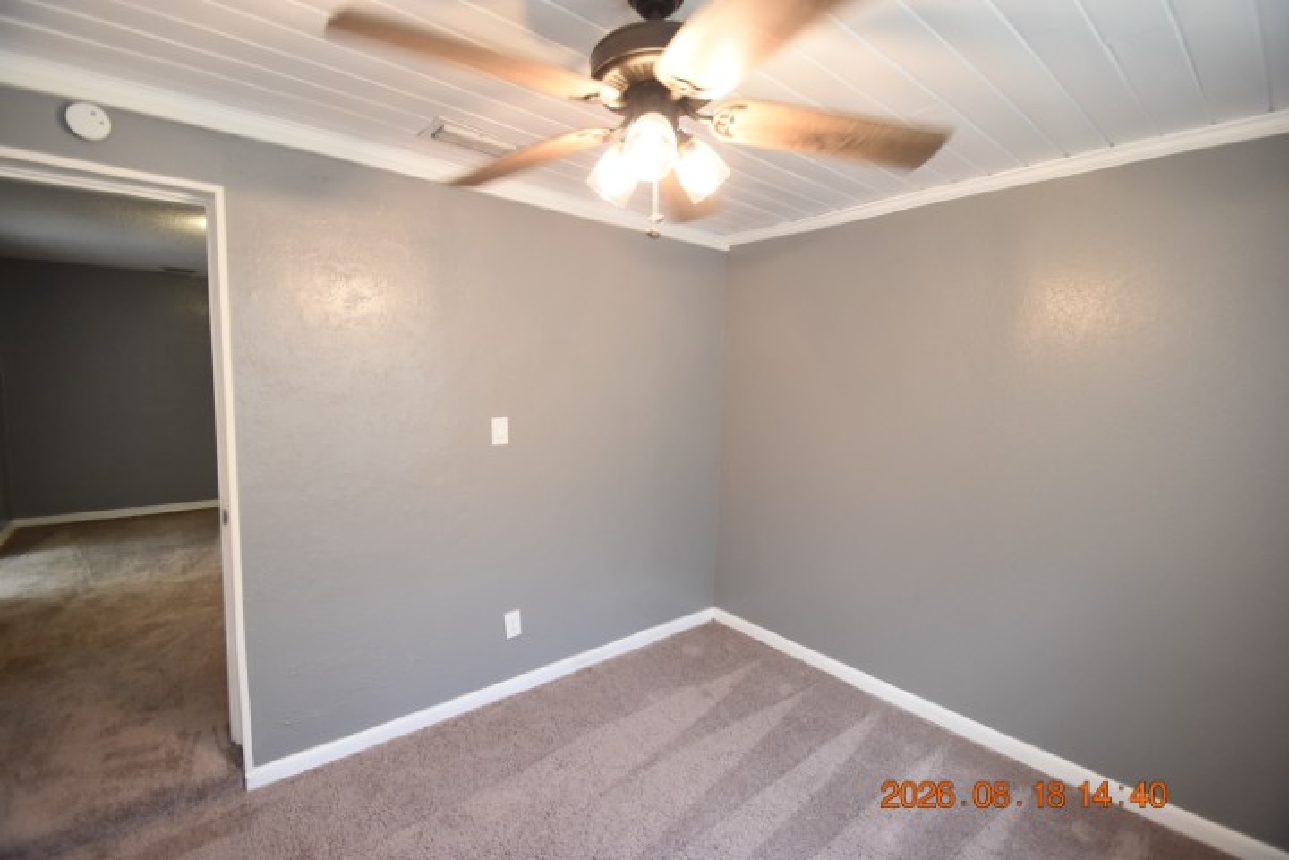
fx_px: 537
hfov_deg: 100.4
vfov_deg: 77.3
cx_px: 644
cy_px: 430
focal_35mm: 15
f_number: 3.5
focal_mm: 10
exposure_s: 1/60
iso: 1100
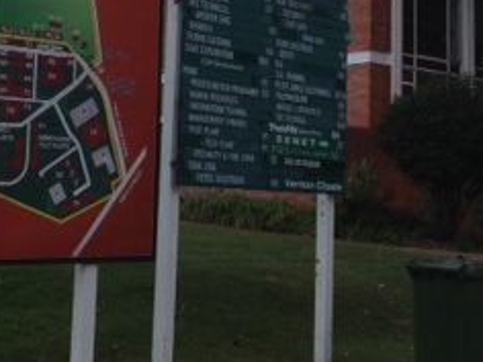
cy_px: 39
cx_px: 217
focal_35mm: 95
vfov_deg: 15.4
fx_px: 1326
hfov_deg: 20.6
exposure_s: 1/1493
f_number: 2.4
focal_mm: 4.28
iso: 50
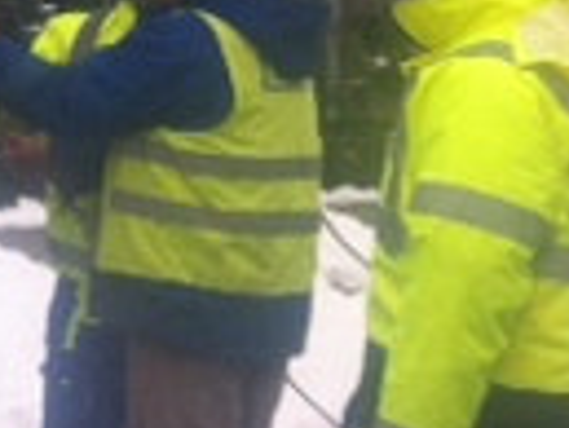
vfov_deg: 8.3
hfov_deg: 10.1
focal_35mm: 173
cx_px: -767
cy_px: -291
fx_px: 2846
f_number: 2.8
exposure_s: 1/603
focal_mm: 3.85
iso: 80
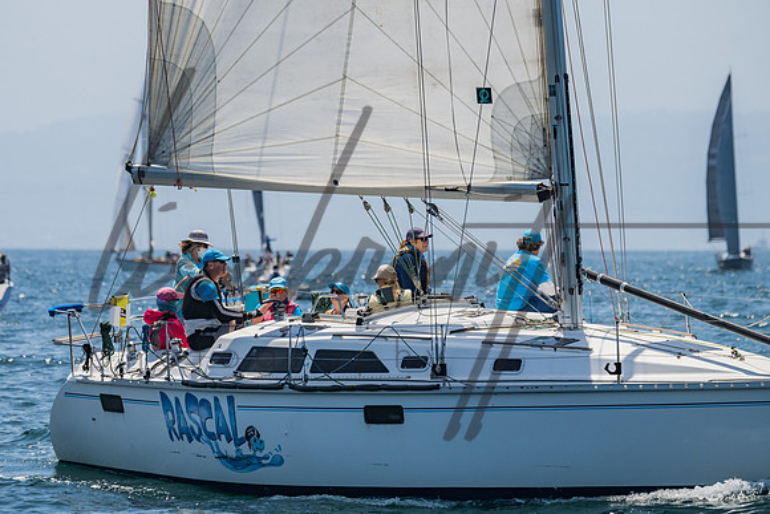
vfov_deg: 3.5
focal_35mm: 396
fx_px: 8476
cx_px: 344
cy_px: 162
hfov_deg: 5.2
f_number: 6.3
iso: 250
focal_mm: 280
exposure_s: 1/2000
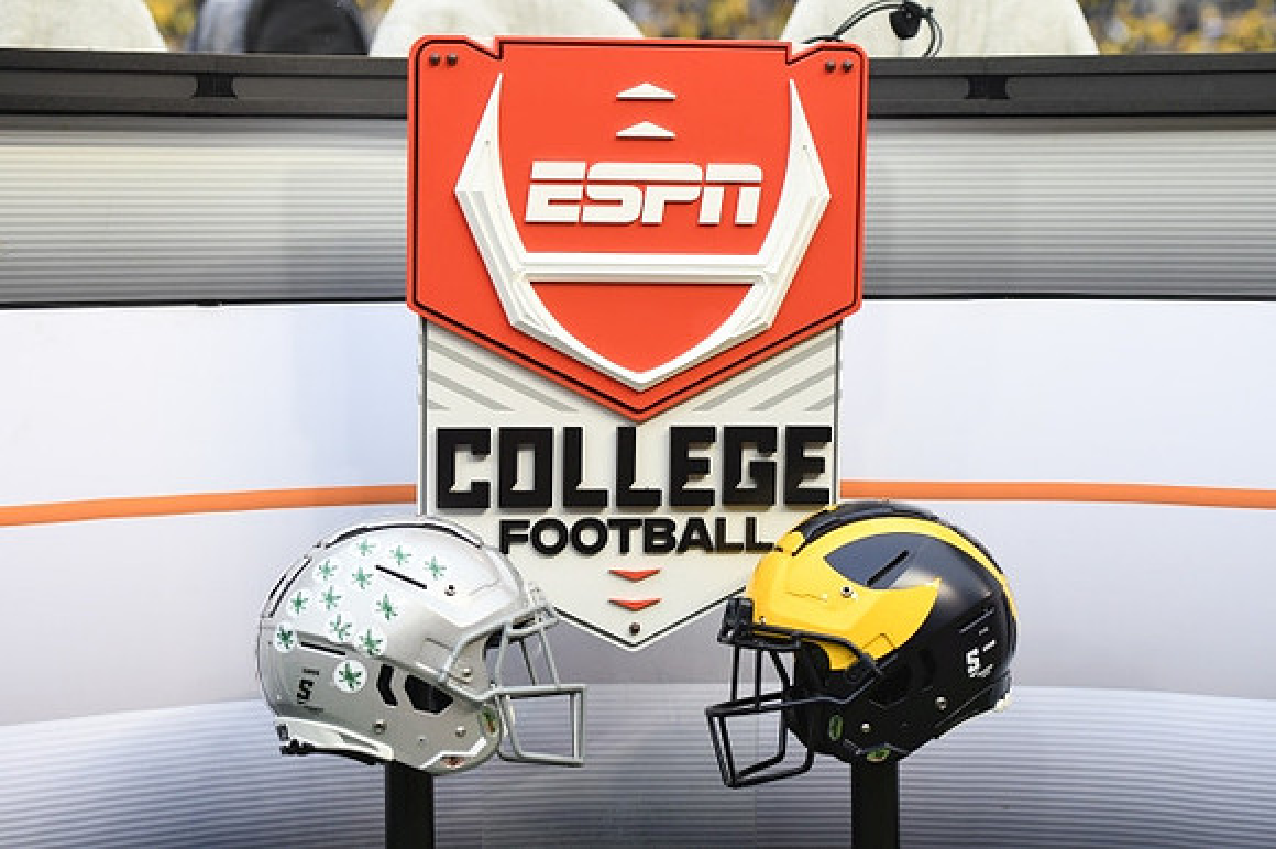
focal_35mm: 84
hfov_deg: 24.2
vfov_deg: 16.2
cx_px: 638
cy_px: 424
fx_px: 2976
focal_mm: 70
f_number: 2.8
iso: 1000
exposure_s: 1/1250
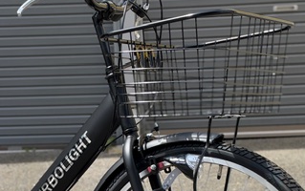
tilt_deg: -10.4
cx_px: 76
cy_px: 180
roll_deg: +2.6
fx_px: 849
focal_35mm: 102
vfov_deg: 12.7
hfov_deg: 20.2
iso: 64
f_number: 1.8
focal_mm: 6.93
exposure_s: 1/2907
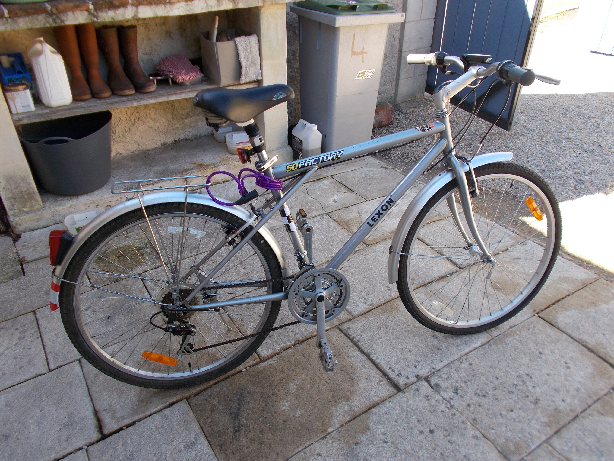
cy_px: 230
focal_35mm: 26
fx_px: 461
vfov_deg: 53.1
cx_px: 307
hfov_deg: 67.3
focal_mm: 4.6
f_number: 3.2
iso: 80
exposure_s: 1/100
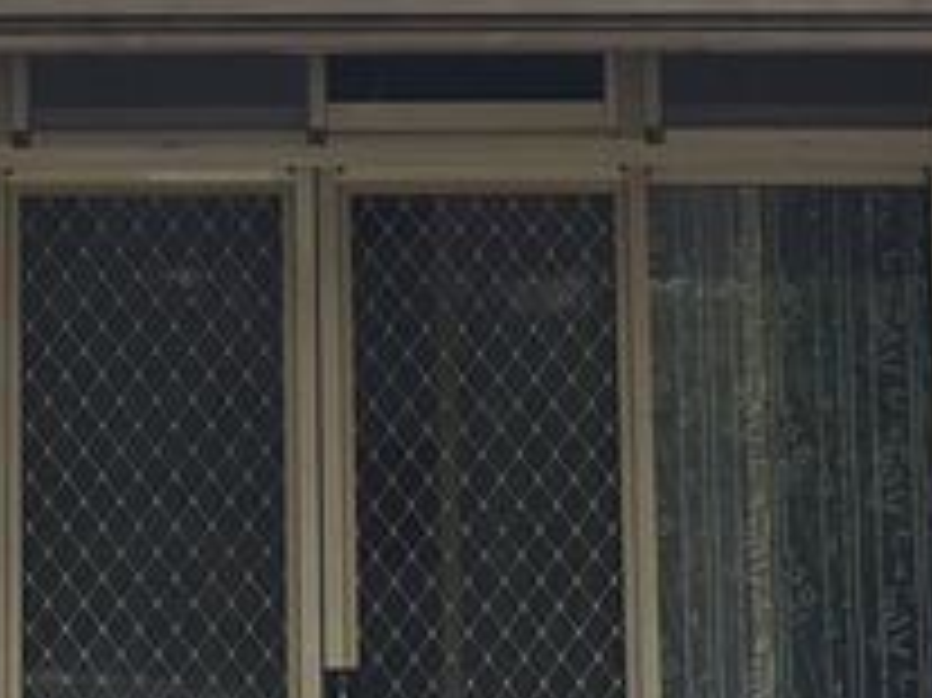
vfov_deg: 6.0
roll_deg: +1.2
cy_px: -797
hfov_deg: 8.2
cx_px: 198
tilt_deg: +13.2
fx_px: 6485
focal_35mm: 241
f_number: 1.6
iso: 32
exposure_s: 1/1263
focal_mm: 5.96
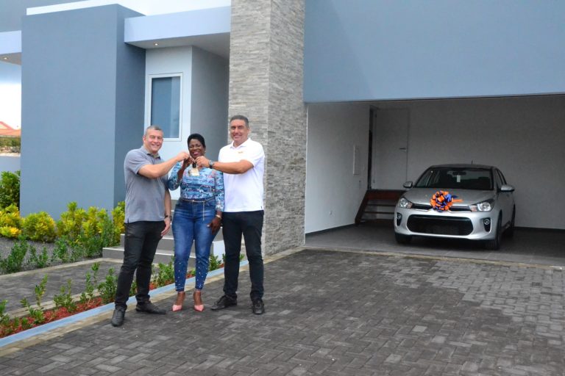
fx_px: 565
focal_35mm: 36
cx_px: 282
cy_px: 188
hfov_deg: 53.1
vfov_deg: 36.9
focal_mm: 24
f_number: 10
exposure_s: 1/2500
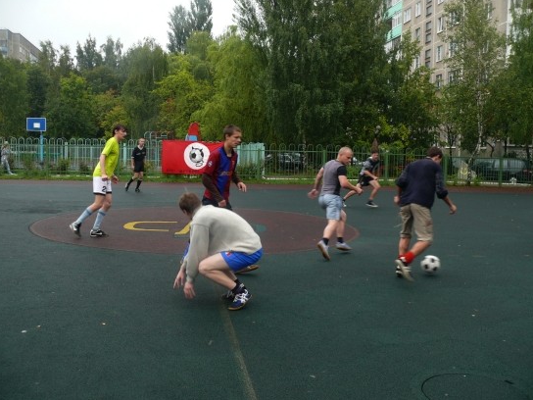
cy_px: 202
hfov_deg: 51.4
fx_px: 554
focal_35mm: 36
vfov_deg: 39.7
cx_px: 268
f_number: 2.8
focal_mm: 7.4
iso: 100
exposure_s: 1/100
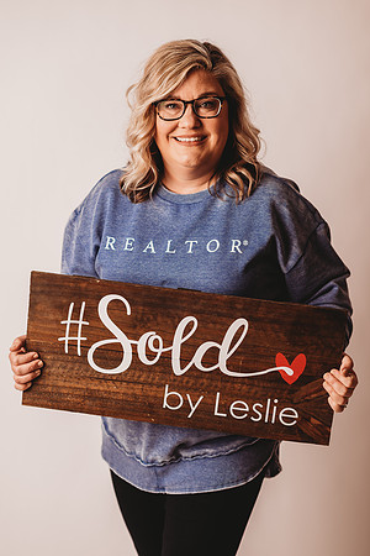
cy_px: 278
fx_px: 1310
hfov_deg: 16.1
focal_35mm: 85
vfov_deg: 23.9
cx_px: 185
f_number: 2.5
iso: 100
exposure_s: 1/160
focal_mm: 85
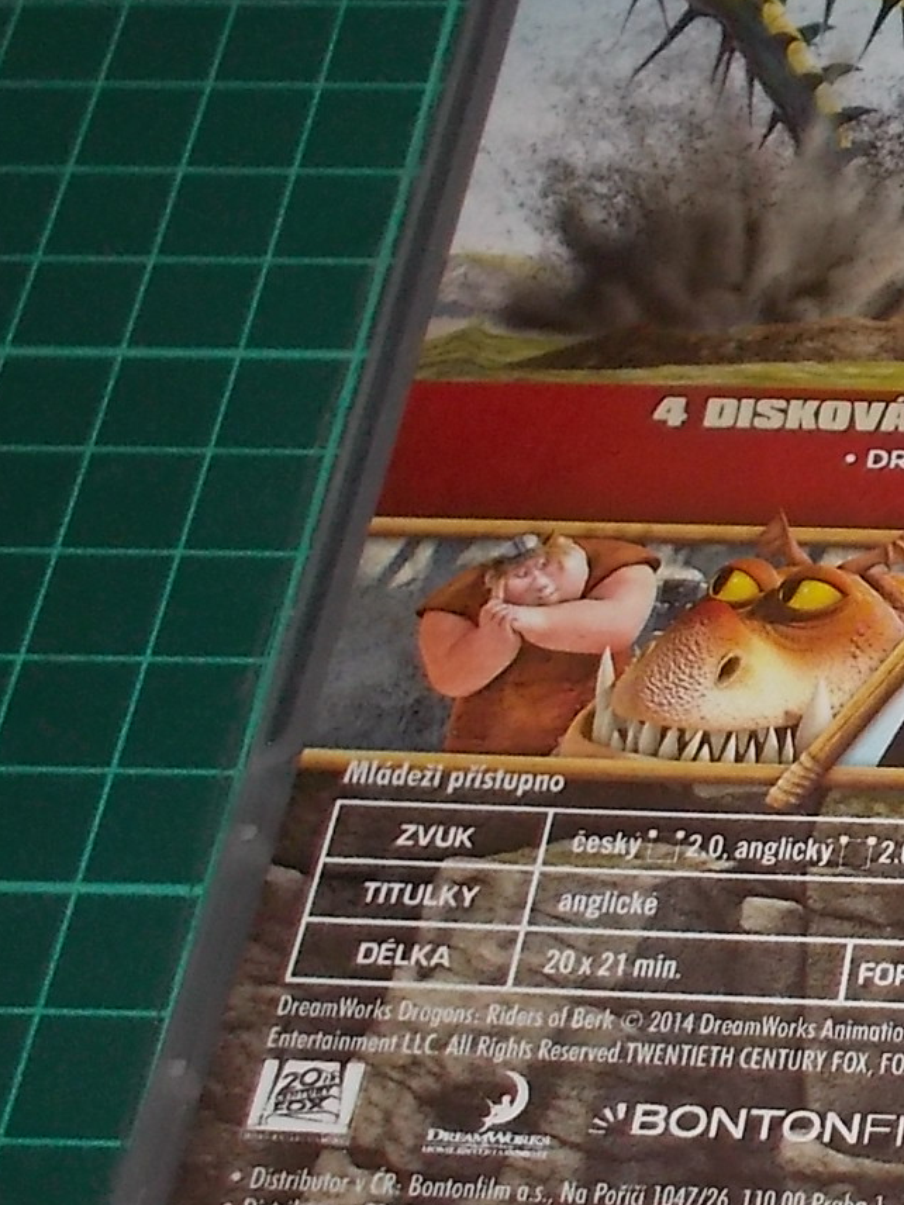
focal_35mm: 77
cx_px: 1321
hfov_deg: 17.4
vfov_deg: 25.3
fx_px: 2681
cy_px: 621
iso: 200
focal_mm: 4.1
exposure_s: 1/30
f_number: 3.3
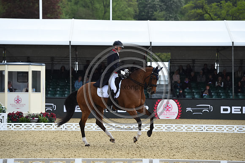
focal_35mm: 165
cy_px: 82
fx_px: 1122
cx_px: 122
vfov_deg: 8.3
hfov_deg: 12.5
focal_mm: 165
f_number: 5
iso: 500
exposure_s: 1/1250
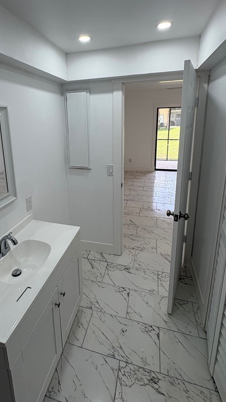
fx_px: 203
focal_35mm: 19
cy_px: 165
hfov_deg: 57.8
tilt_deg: -11.4
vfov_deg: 88.7
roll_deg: +1.7
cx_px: 90
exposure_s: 1/120
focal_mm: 2.22
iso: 40
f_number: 2.2
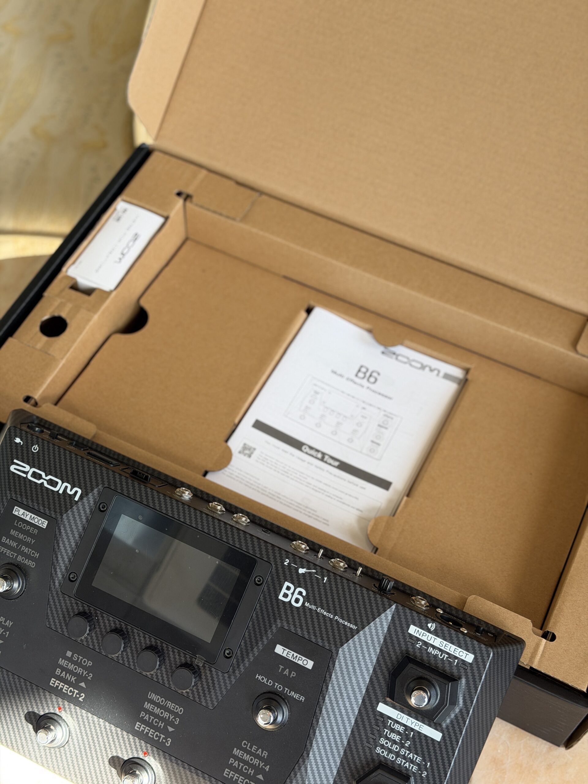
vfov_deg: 39.7
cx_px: 294
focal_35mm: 48
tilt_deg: -57.6
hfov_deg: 30.3
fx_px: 1087
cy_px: 392
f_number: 1.78
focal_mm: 6.76
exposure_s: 1/121
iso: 64
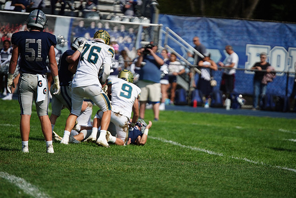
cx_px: 148
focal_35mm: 300
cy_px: 99
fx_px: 2467
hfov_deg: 6.9
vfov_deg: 4.6
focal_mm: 300
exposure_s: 1/8000
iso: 400
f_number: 2.8
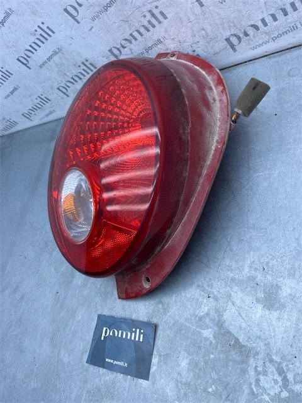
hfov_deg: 53.1
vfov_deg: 67.3
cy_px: 202
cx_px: 151
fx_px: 302
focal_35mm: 26
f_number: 1.8
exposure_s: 1/588
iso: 32
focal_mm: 4.25
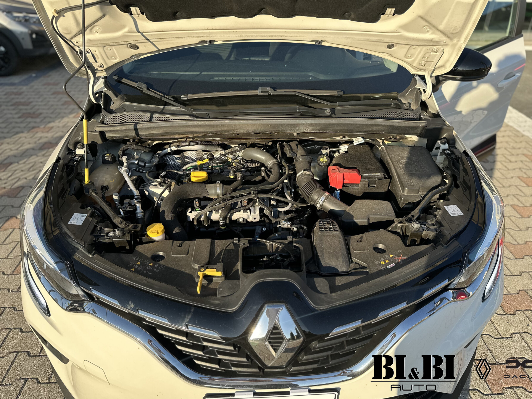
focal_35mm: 25
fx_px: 384
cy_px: 194
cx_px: 273
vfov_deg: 54.9
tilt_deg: -30.4
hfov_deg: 69.4
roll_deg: -0.2
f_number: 1.78
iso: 80
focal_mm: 6.86
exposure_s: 1/1289
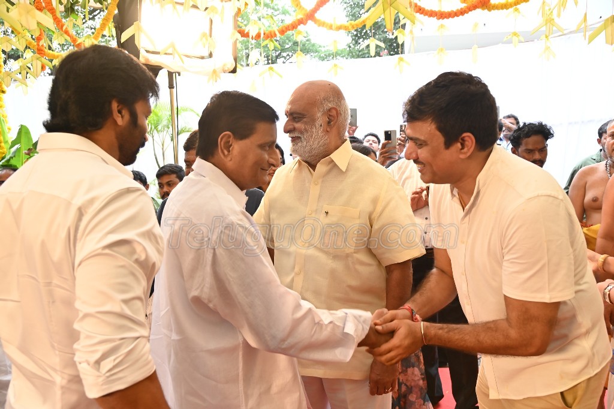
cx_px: 307
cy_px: 204
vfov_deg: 43.6
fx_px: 511
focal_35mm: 30
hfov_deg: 61.9
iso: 800
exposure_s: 1/125
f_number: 5
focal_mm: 30
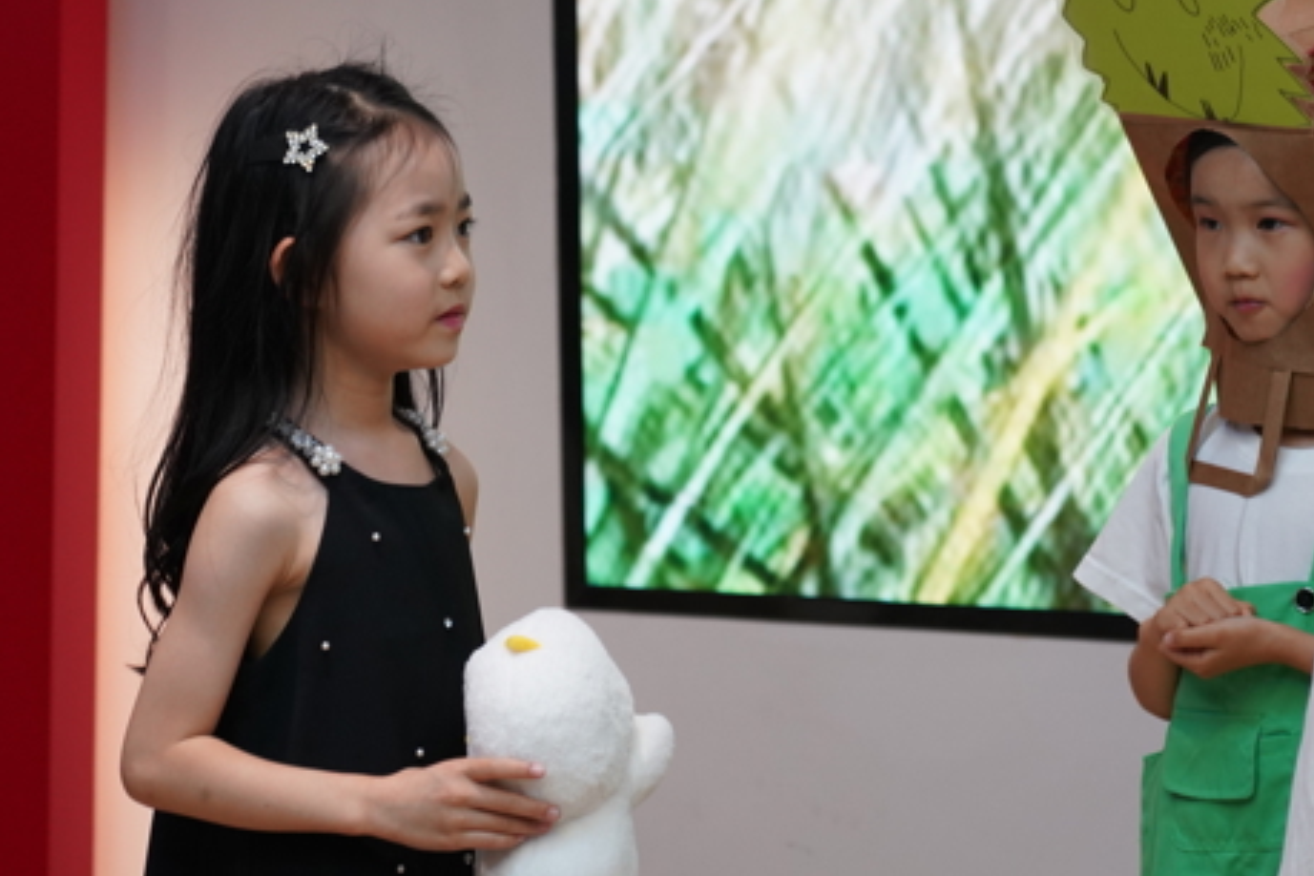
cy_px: 407
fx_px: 7080
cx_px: 782
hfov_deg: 10.6
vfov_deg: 7.1
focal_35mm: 194
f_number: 4
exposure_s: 1/250
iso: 1000
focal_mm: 99
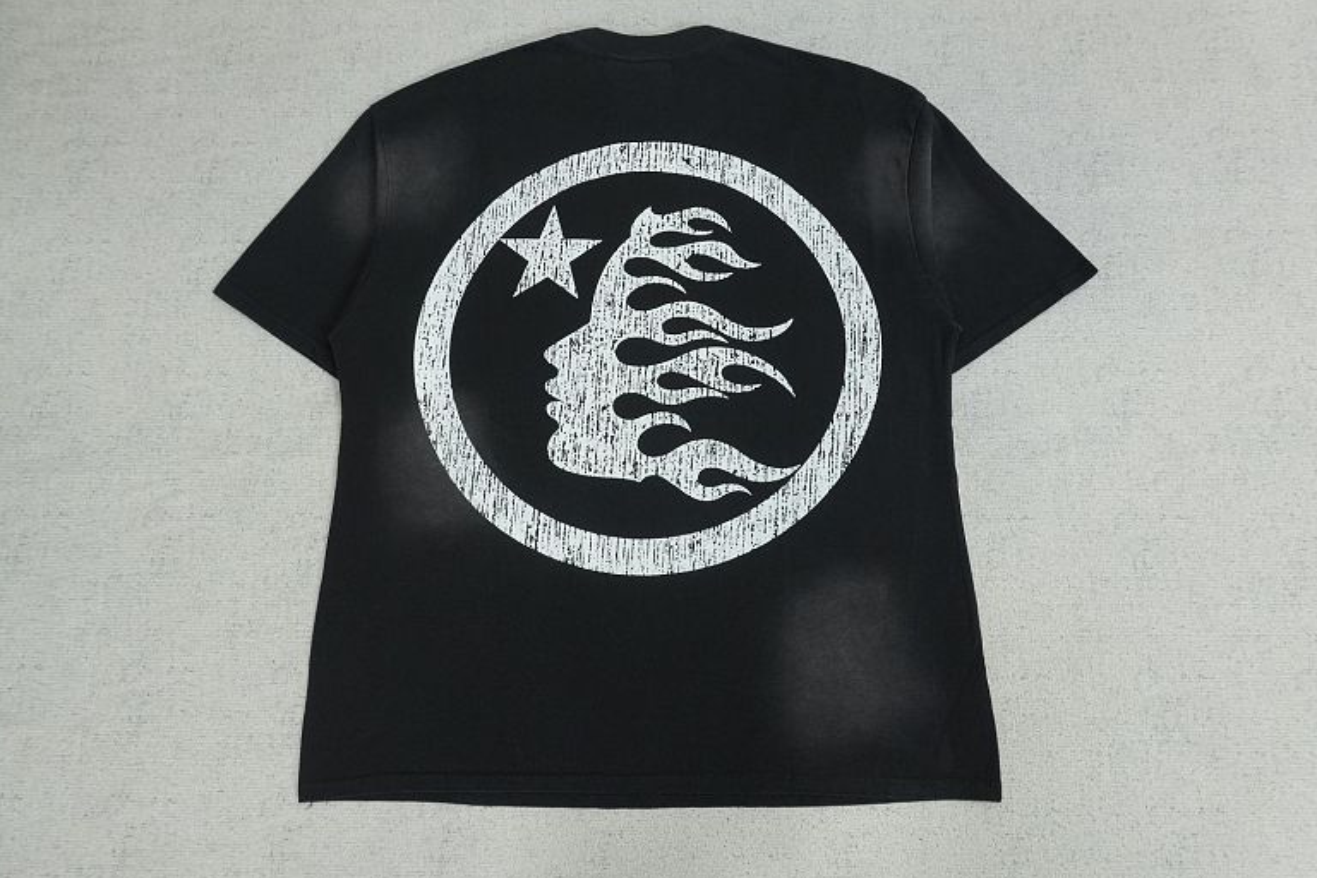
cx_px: 645
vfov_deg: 51.3
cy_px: 440
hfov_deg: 71.5
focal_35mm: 25
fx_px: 915
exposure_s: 1/160
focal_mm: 16
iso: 1000
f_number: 8
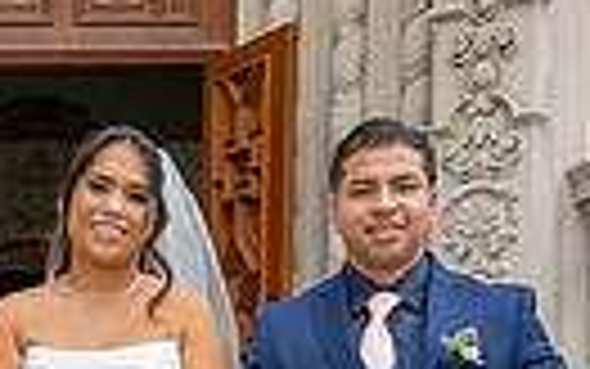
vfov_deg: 11.4
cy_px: 632
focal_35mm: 108
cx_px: -9
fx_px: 1737
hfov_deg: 18.7
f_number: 7.1
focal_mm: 24
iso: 200
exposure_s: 1/200
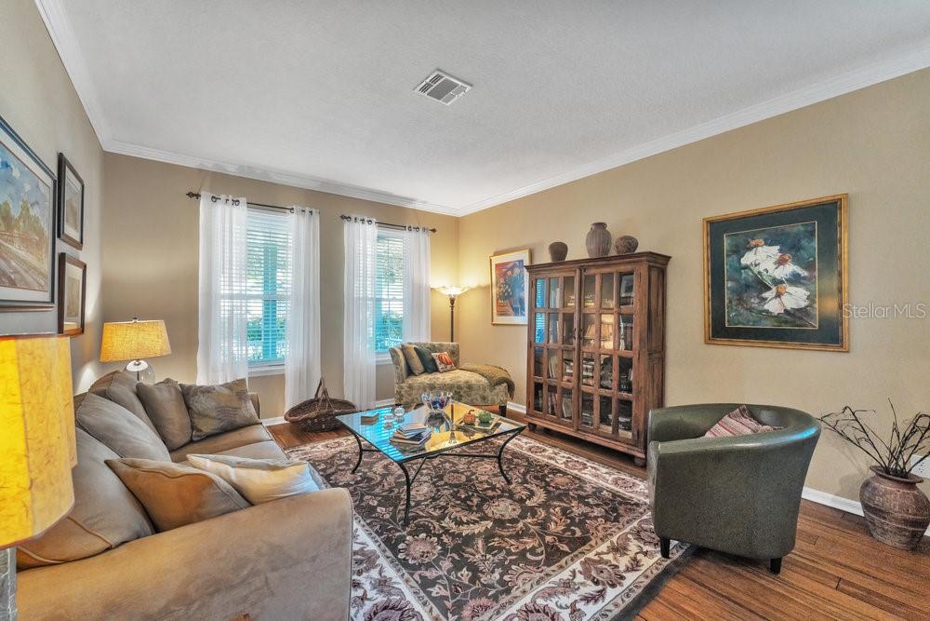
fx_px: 362
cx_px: 465
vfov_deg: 81.2
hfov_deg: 104.2
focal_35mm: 14
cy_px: 310
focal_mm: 14
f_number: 8
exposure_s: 1/60
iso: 500
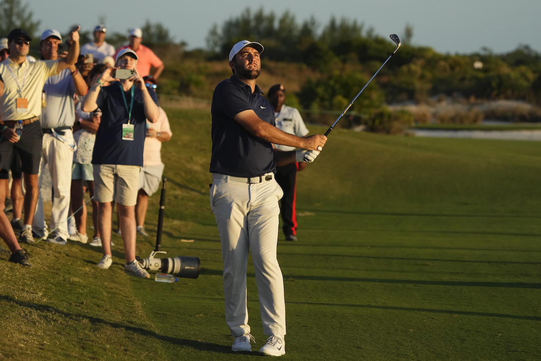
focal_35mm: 232
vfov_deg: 5.9
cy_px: 180
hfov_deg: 8.9
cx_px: 270
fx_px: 3486
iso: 1600
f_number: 7.1
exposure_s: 1/2000
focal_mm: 232
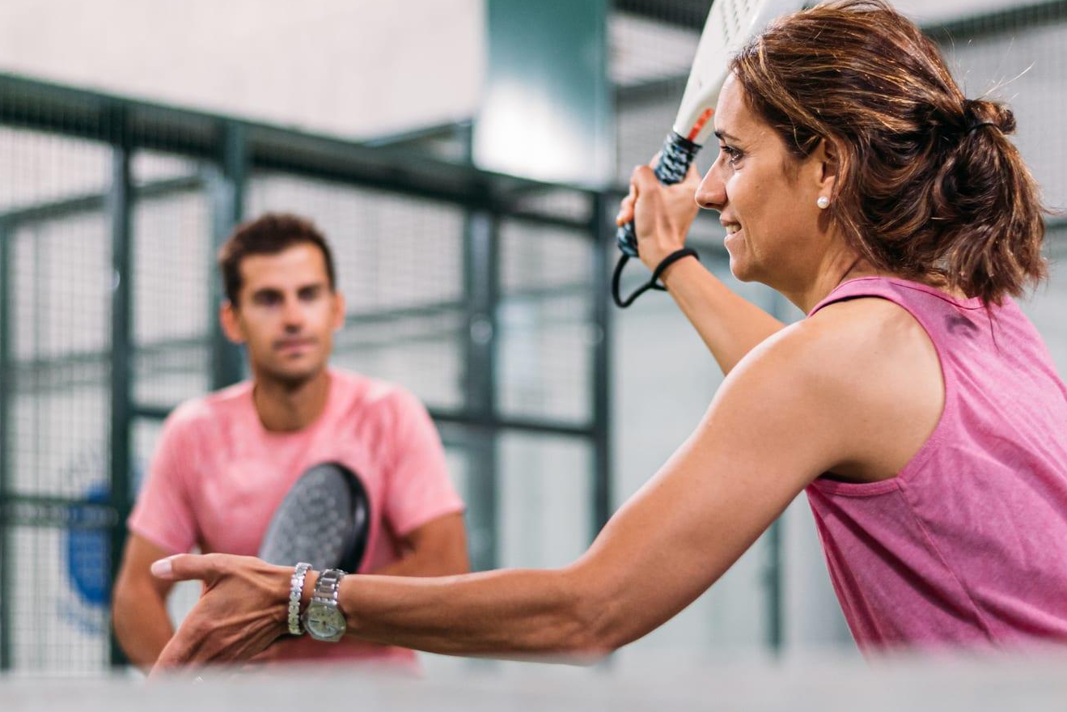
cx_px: 456
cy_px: 345
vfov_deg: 15.0
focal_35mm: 91
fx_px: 2698
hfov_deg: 22.4
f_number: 2
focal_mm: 50
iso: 1000
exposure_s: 1/320
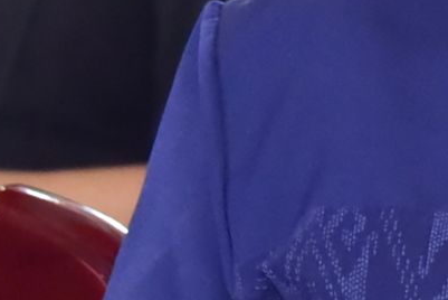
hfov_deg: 3.3
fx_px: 7758
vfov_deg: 2.2
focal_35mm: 623
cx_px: 738
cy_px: -10
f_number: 6.3
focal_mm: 100
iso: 5000
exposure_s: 1/160
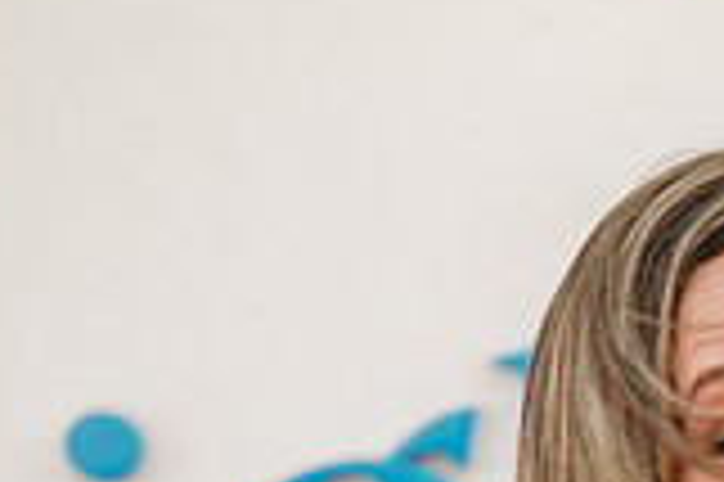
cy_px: 622
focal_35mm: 216
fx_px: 4340
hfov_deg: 9.2
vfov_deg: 6.3
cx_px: 1174
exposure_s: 1/200
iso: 140
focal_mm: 60
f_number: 4
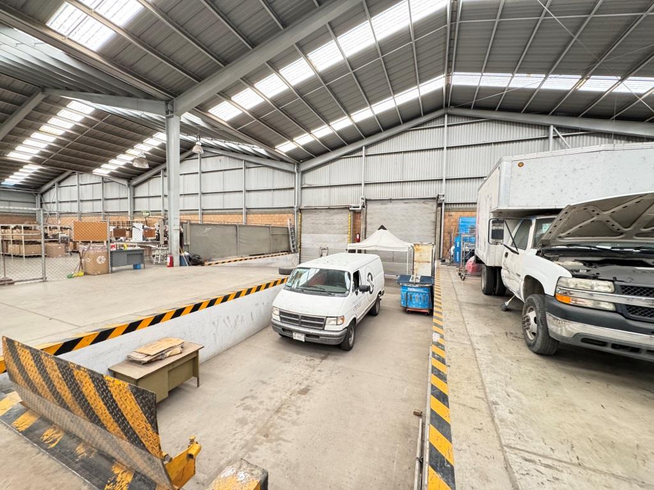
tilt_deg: -4.4
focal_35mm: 14
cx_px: 327
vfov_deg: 85.7
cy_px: 245
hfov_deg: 102.1
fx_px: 265
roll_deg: -1.1
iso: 320
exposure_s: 1/60
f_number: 2.2
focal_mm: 2.22
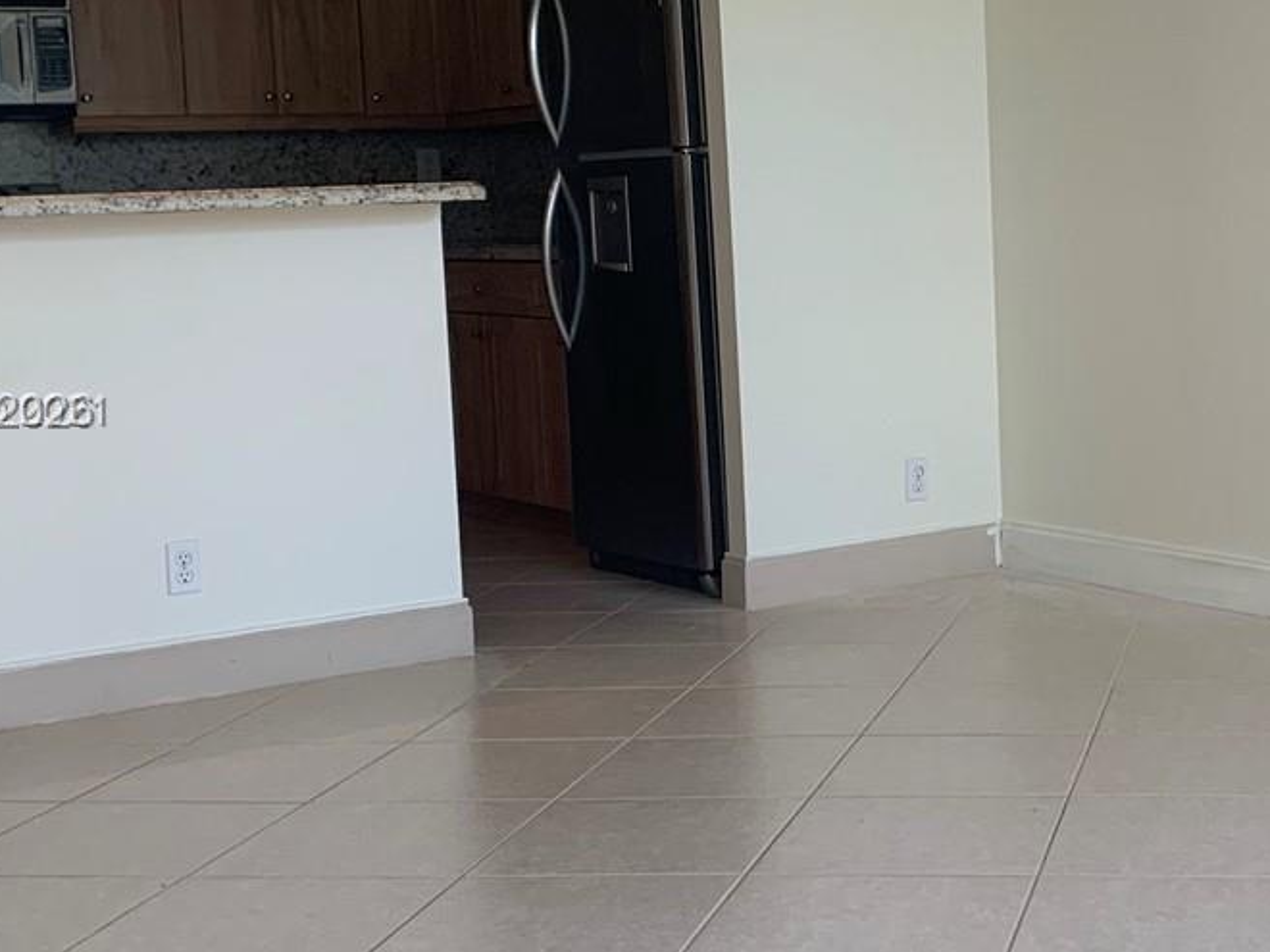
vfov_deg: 23.3
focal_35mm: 63
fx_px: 2311
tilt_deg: -5.2
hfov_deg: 29.9
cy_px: 413
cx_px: 1033
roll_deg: +1.9
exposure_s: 1/120
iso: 64
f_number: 1.8
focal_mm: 4.25
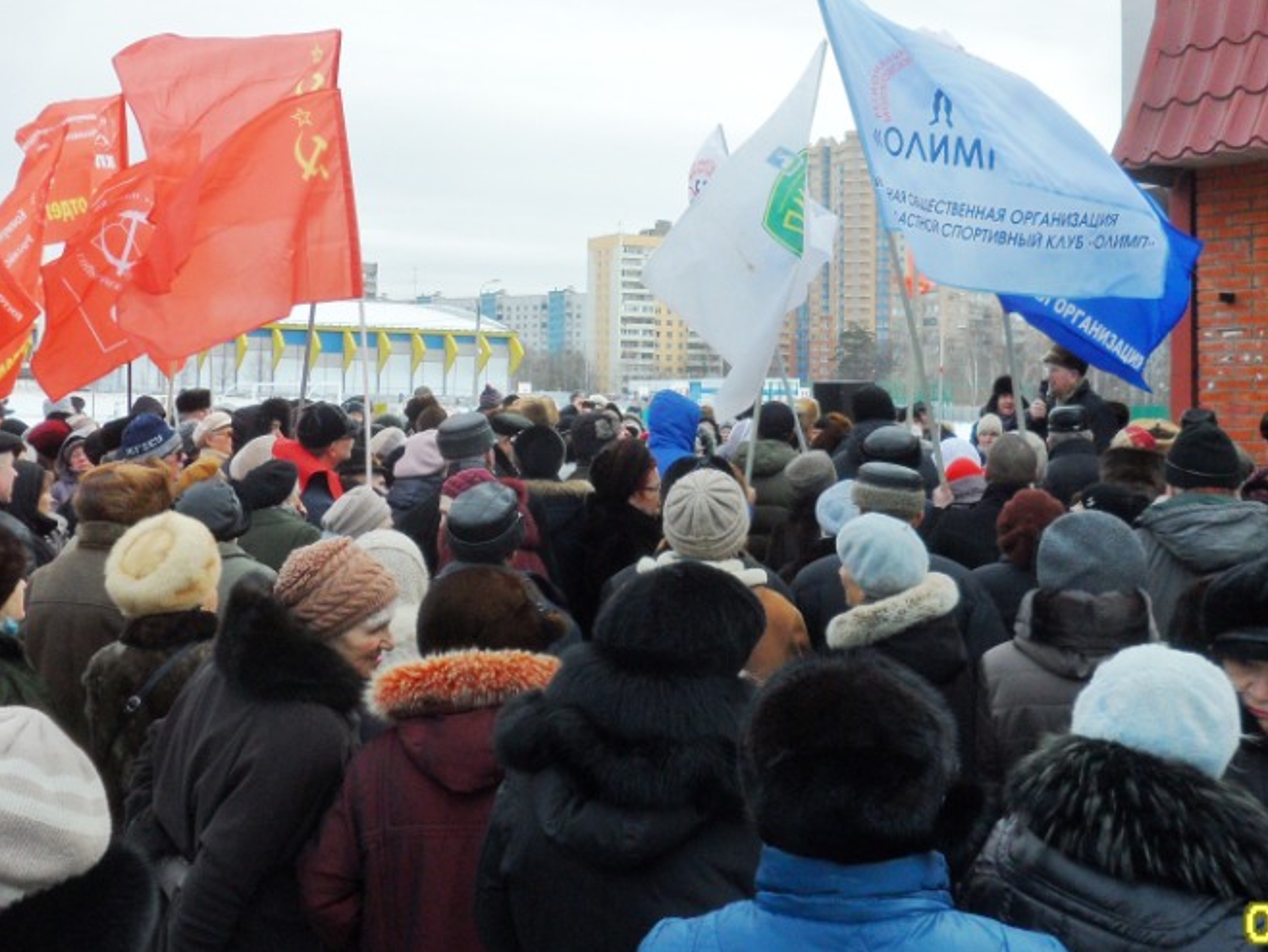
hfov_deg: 44.8
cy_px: 328
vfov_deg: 34.1
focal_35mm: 42
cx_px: 659
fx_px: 1539
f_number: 3.5
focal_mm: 4.9
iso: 80
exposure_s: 1/250
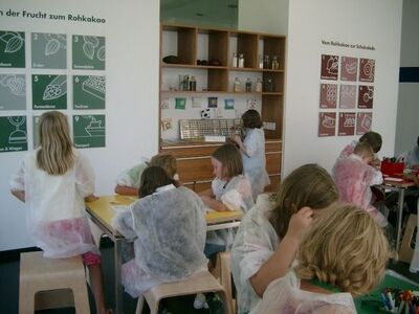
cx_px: 210
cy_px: 157
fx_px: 448
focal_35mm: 37
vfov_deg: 38.7
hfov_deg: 50.1
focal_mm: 7.6
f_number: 2.6
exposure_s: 1/200
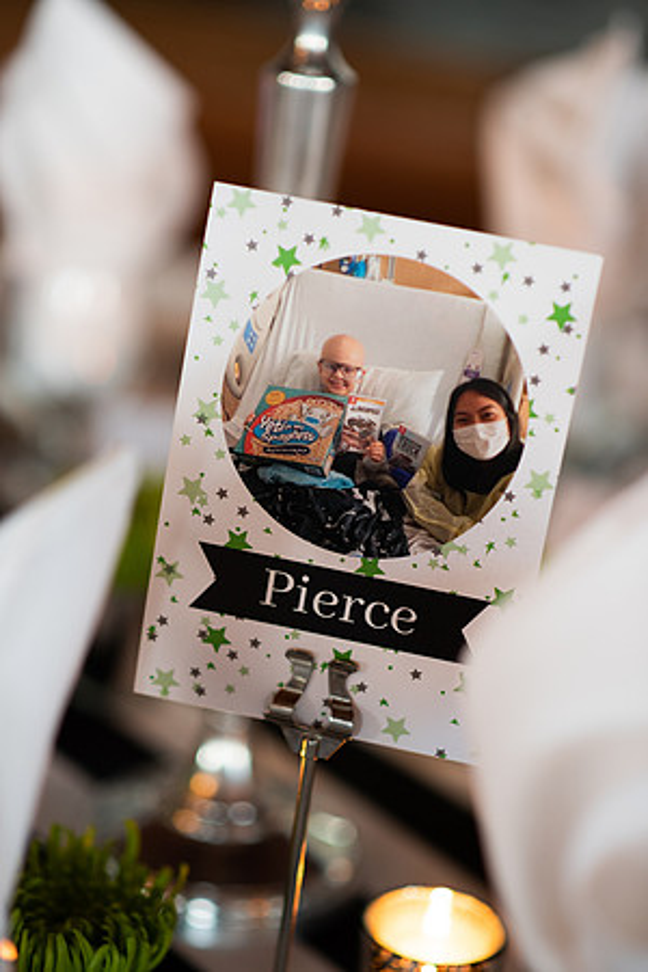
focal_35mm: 85
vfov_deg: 23.9
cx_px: 324
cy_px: 486
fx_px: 2295
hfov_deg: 16.1
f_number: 2
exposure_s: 1/100
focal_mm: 85
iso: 640
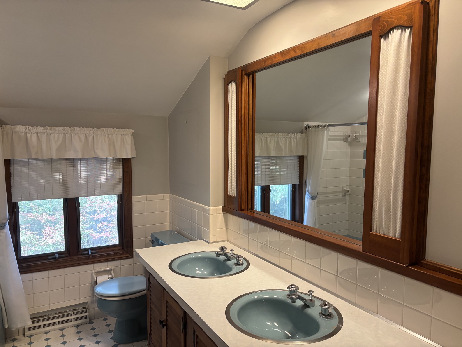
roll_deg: -0.7
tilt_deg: -5.1
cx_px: 231
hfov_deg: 67.3
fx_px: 347
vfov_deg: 53.1
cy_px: 174
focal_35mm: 26
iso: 125
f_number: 1.6
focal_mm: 5.96
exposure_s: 1/60
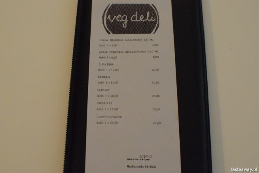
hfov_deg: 37.8
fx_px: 378
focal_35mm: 52
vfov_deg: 25.8
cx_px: 130
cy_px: 86
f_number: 7.1
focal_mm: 35
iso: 6400
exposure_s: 1/100
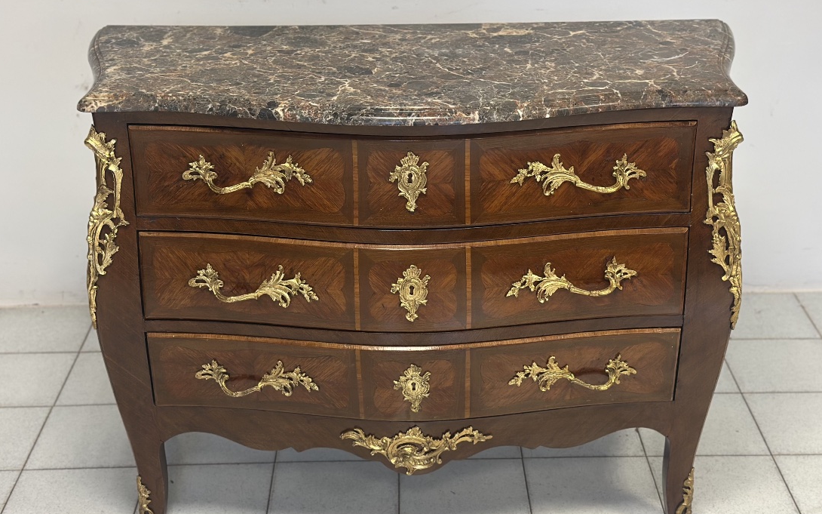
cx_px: 420
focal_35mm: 56
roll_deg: +1.1
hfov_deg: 36.3
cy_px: 285
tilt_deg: -25.0
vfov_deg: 23.1
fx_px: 1254
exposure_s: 1/50
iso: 125
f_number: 1.78
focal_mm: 6.86
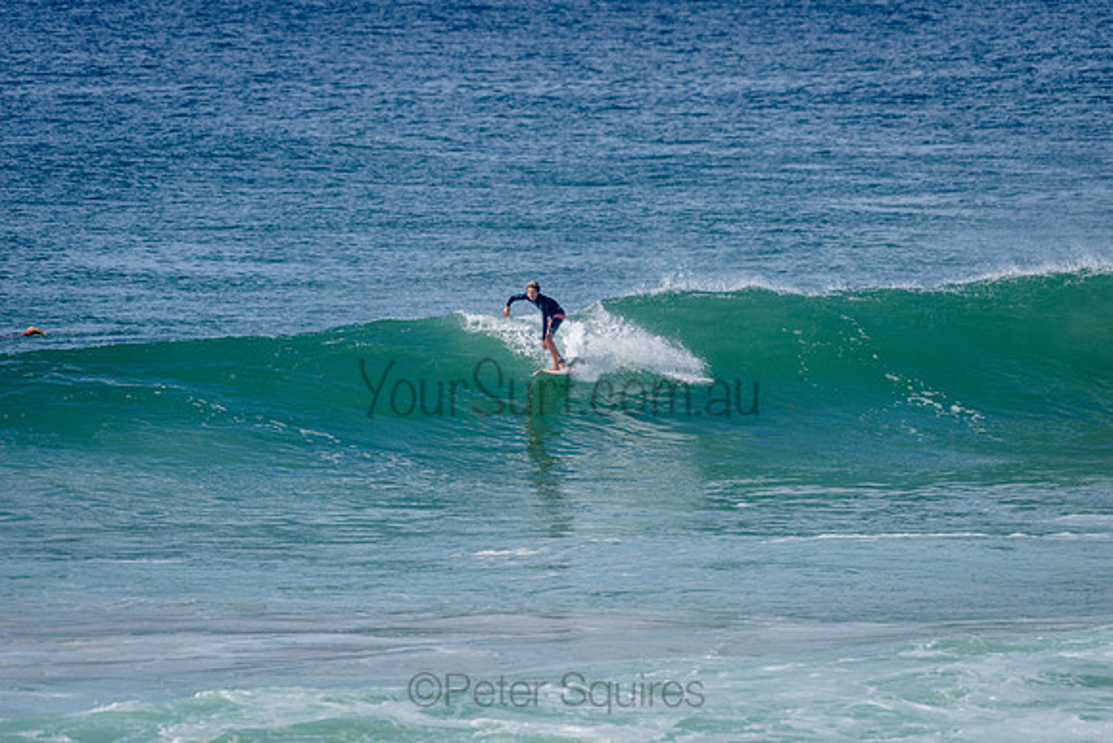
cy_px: 372
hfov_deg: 5.3
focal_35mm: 390
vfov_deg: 3.5
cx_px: 556
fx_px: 12060
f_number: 5.6
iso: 250
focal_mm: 390
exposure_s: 1/2000
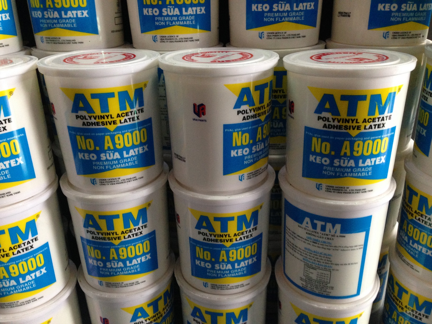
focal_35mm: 33
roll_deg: +0.4
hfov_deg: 55.4
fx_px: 412
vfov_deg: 42.9
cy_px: 162
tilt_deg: -24.8
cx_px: 216
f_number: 2.4
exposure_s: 1/20
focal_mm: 4.12
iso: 200
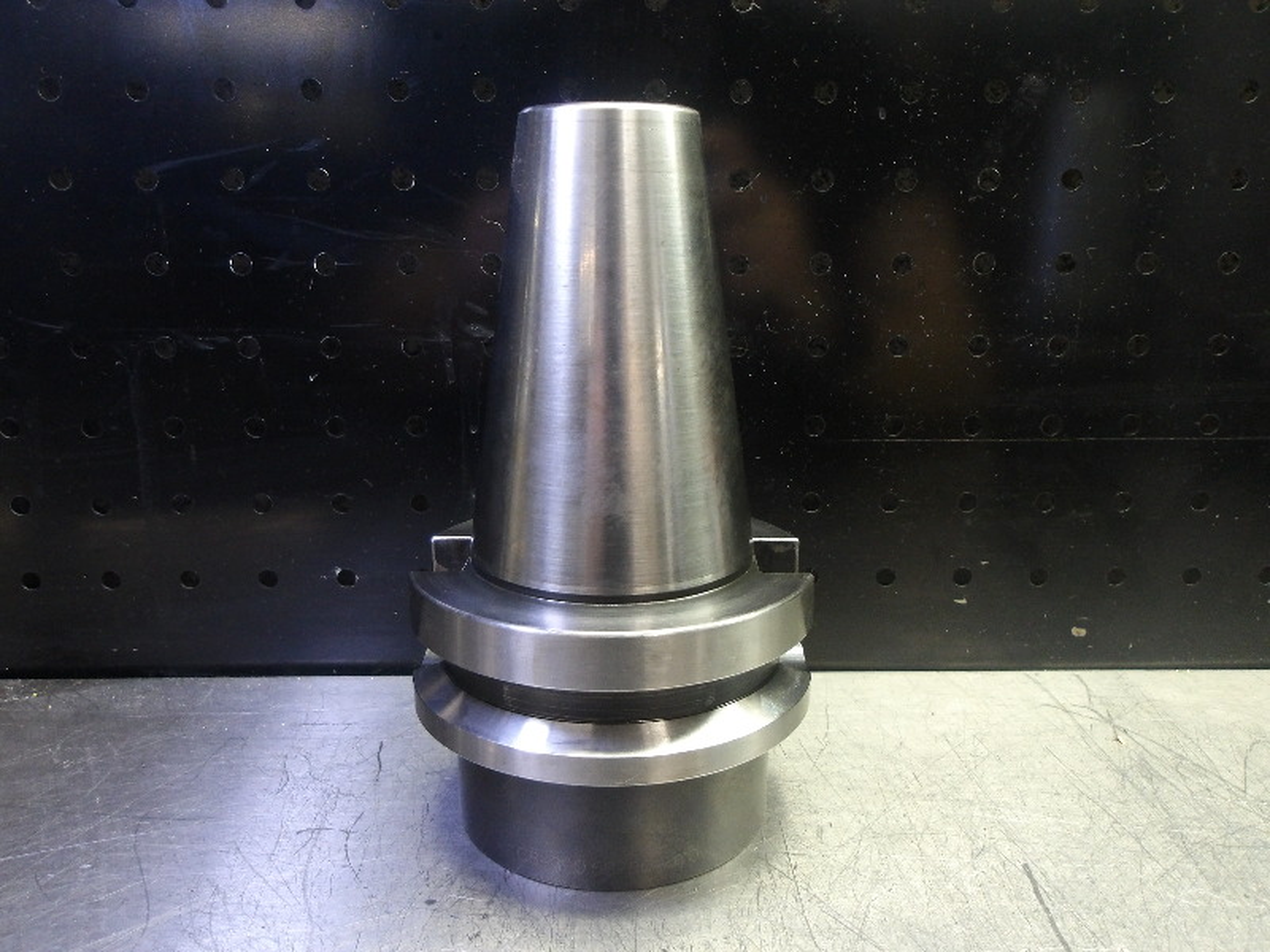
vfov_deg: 51.4
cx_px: 635
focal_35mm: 27
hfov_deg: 65.3
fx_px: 991
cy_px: 476
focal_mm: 4.9
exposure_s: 1/60
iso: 426
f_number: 3
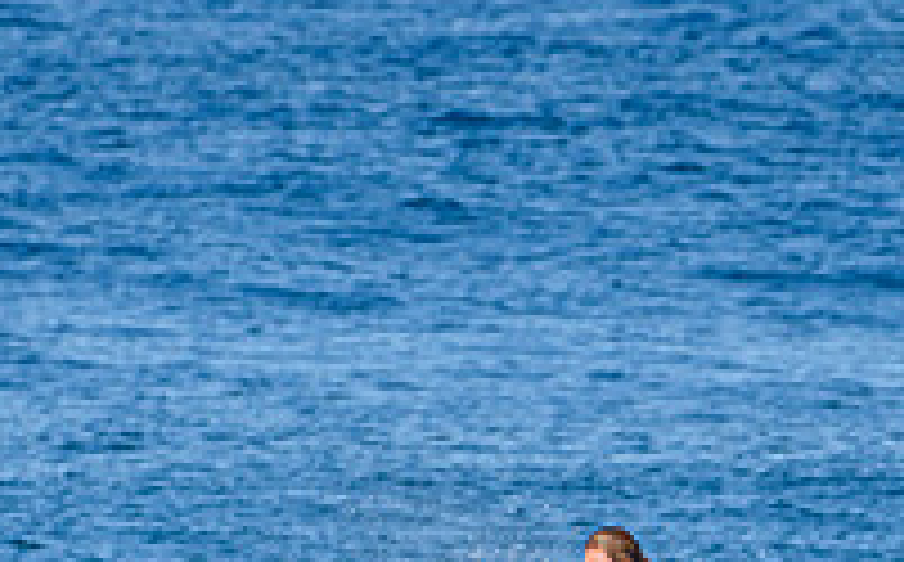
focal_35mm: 2210
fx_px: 54372
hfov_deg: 1.0
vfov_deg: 0.6
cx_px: 684
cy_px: 780
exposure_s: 1/2000
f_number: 5.6
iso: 360
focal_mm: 500
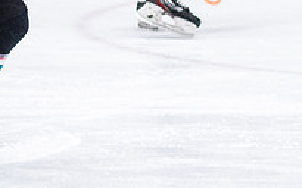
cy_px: -98
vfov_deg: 2.7
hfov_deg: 4.4
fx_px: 3933
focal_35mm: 478
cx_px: 22
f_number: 2.8
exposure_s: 1/640
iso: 1800
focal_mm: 86
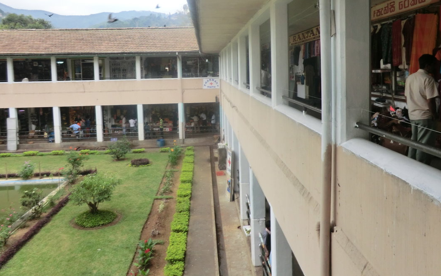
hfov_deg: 64.6
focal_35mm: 29
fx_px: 349
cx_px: 236
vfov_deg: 42.9
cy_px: 107
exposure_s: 1/100
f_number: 3.2
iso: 80
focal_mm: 4.3
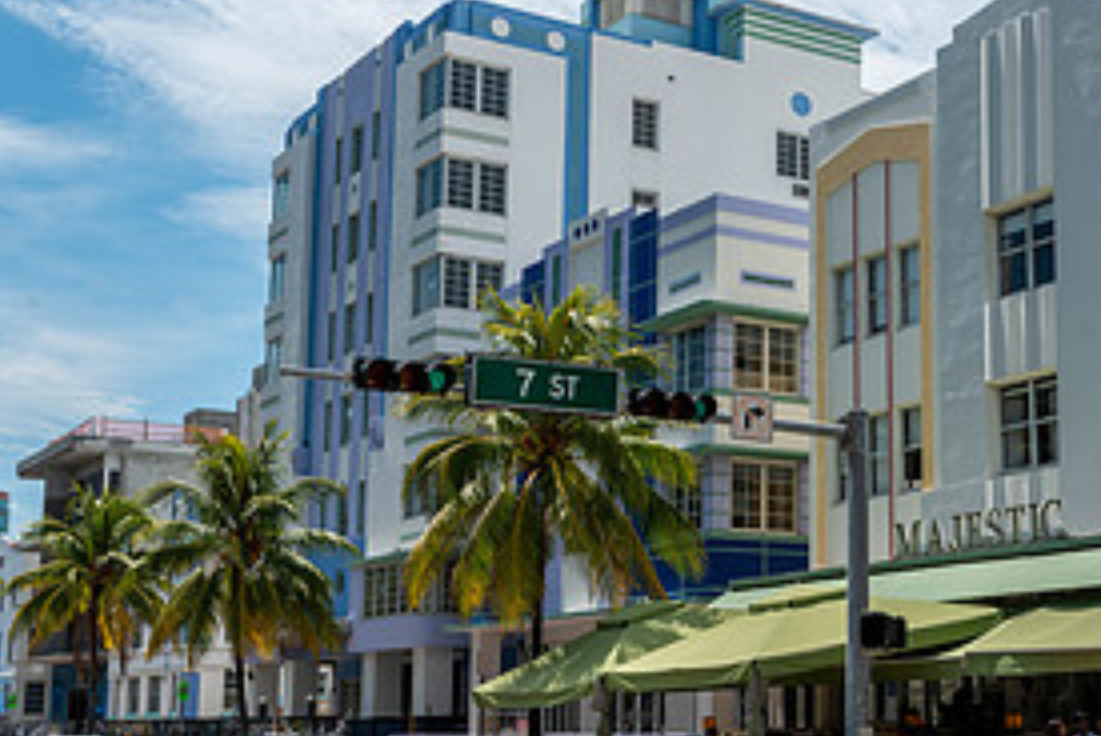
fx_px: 1806
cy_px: 430
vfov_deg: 23.0
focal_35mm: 59
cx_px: 977
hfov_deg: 32.3
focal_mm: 28
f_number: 11
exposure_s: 1/250
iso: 100
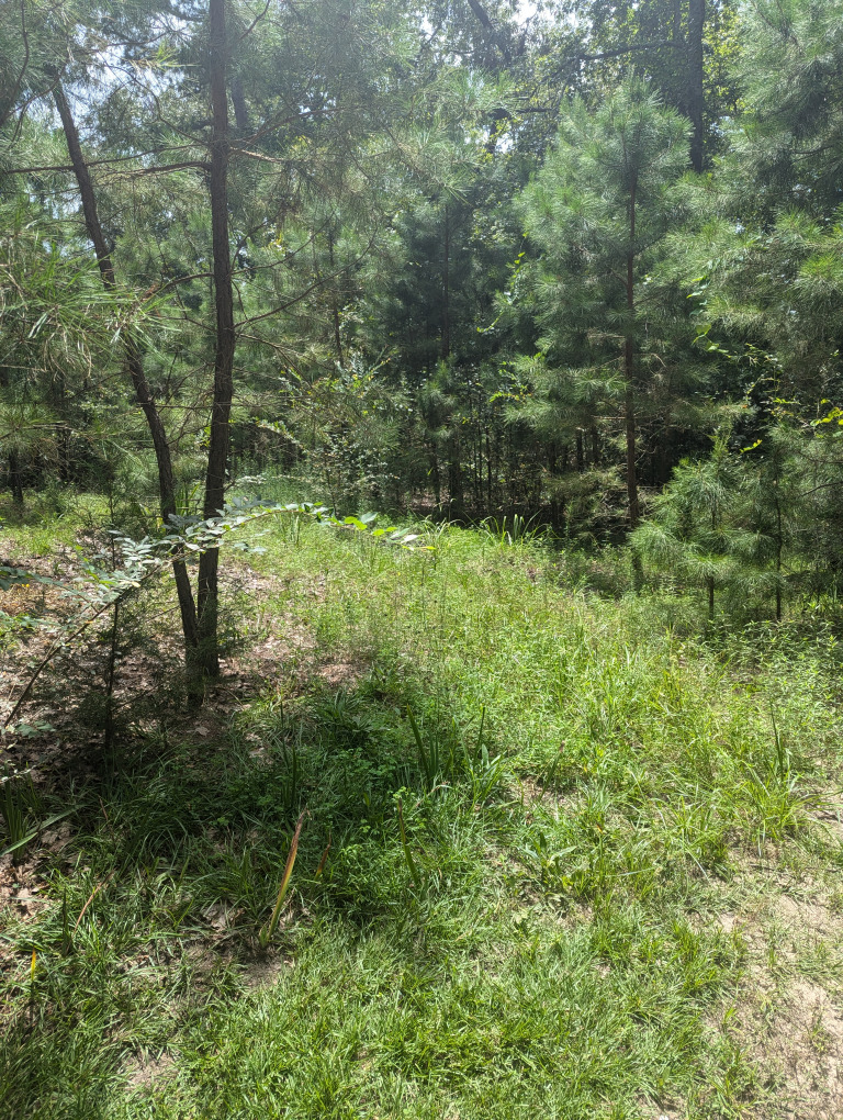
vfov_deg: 71.5
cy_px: 560
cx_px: 422
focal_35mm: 24
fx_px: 777
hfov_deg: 56.9
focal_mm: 6.81
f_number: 1.85
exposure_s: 1/439
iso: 42
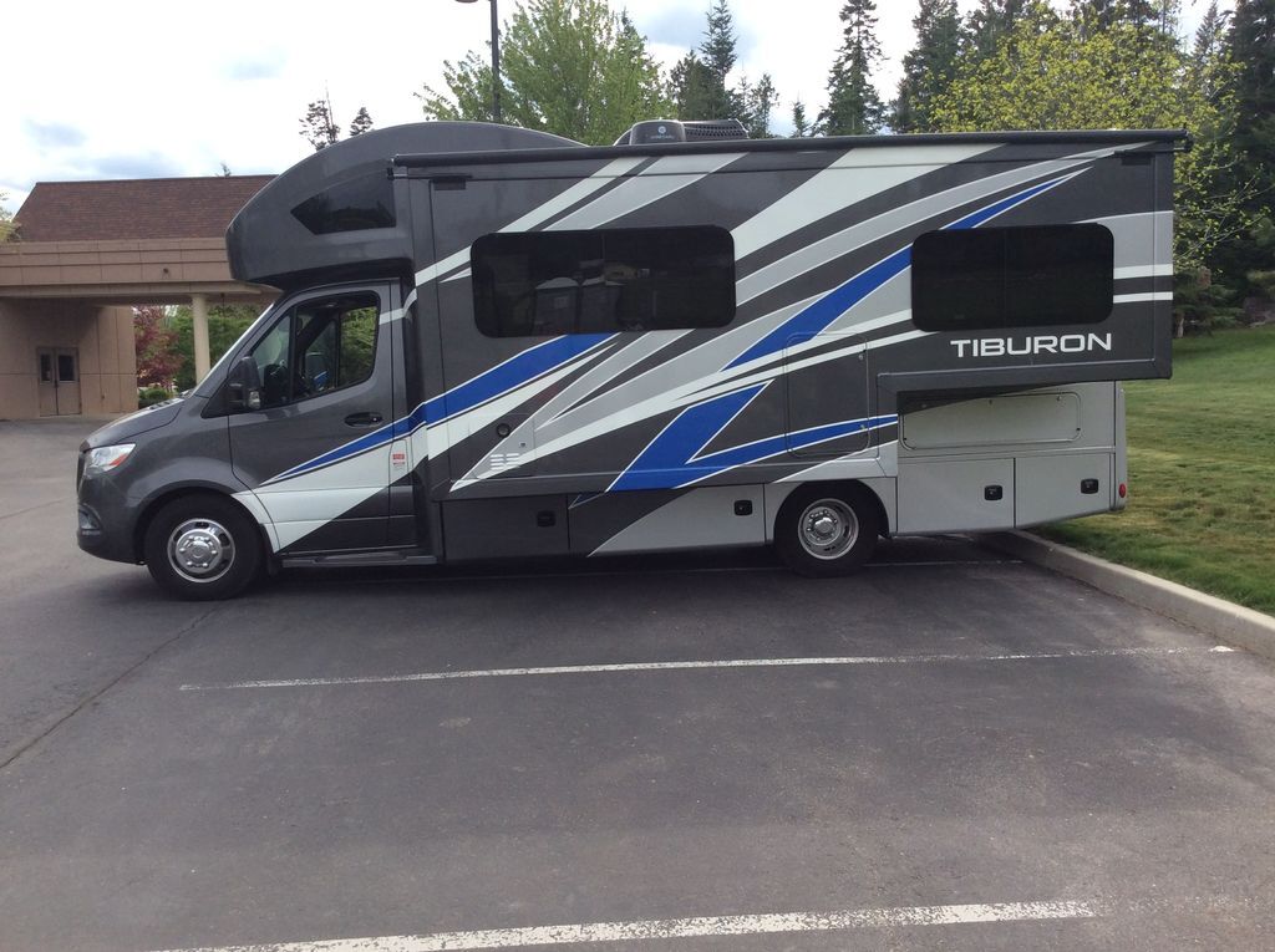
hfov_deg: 56.9
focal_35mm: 32
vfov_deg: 44.1
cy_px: 476
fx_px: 1177
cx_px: 638
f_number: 2.4
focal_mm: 3.3
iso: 32
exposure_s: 1/635
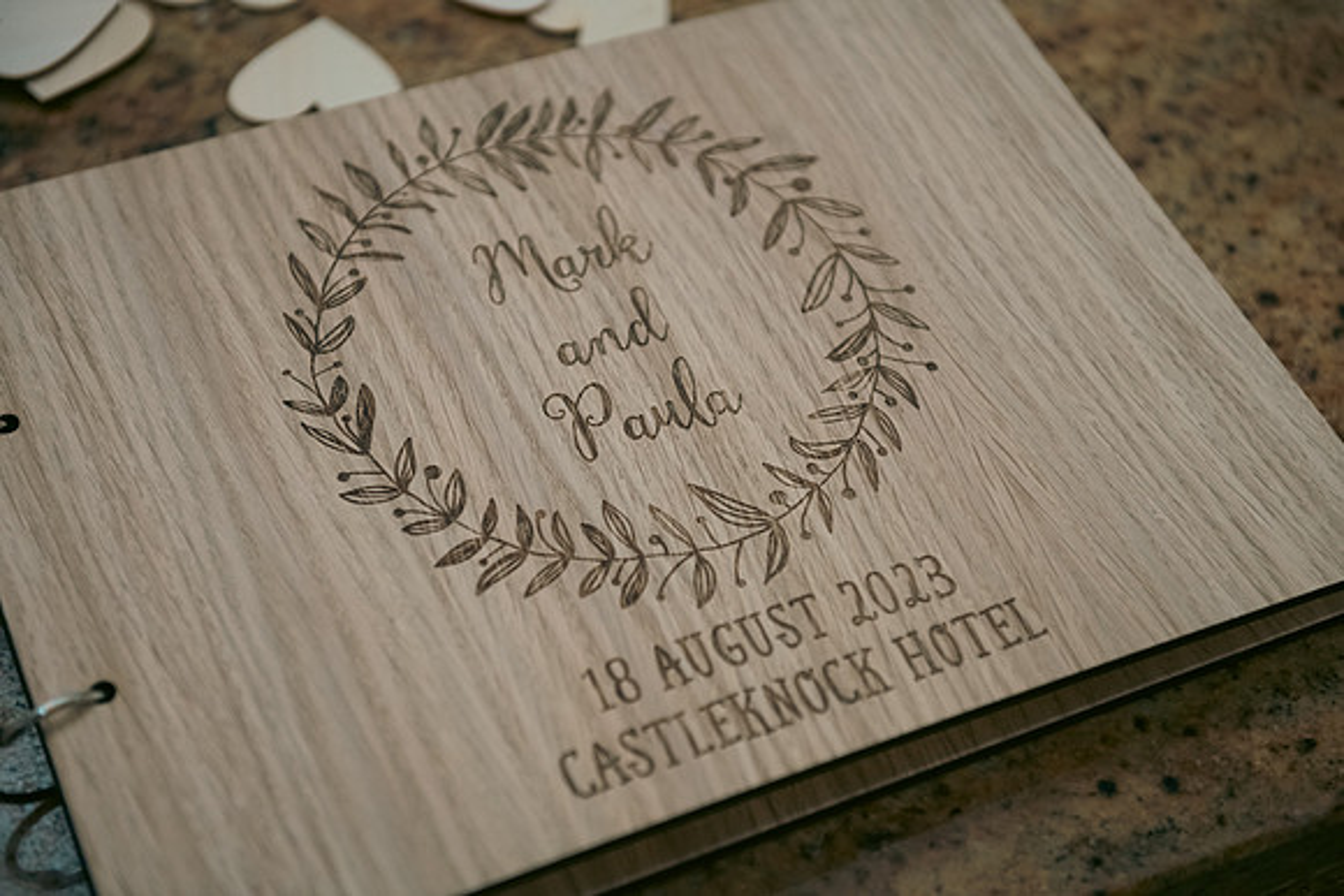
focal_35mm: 62
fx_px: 2315
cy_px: 448
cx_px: 672
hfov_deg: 32.4
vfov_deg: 21.9
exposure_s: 1/160
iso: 800
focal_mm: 62
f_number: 3.5
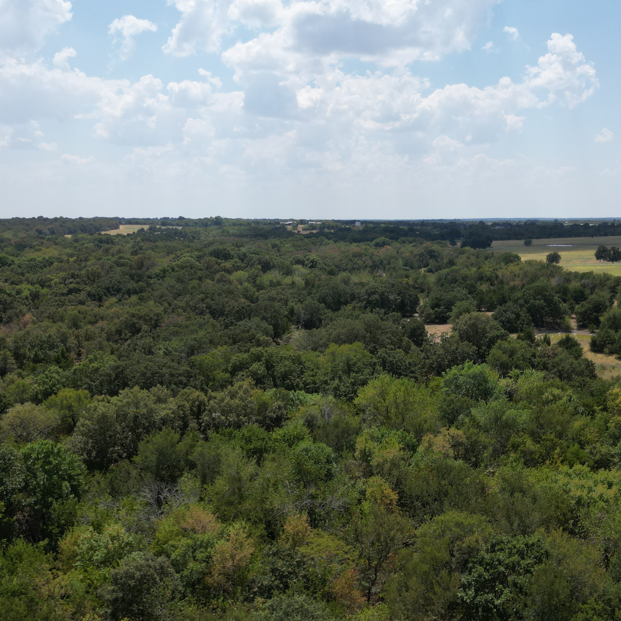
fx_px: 751
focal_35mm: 37
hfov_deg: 44.7
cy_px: 362
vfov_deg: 44.8
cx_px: 376
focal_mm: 6.72
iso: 100
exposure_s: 1/4000
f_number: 1.7
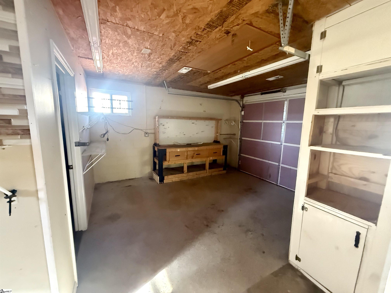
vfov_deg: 85.7
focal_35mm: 14
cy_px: 146
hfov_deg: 102.1
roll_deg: -1.3
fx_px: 158
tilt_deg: -9.2
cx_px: 196
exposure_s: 1/60
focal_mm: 2.22
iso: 1250
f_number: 2.2
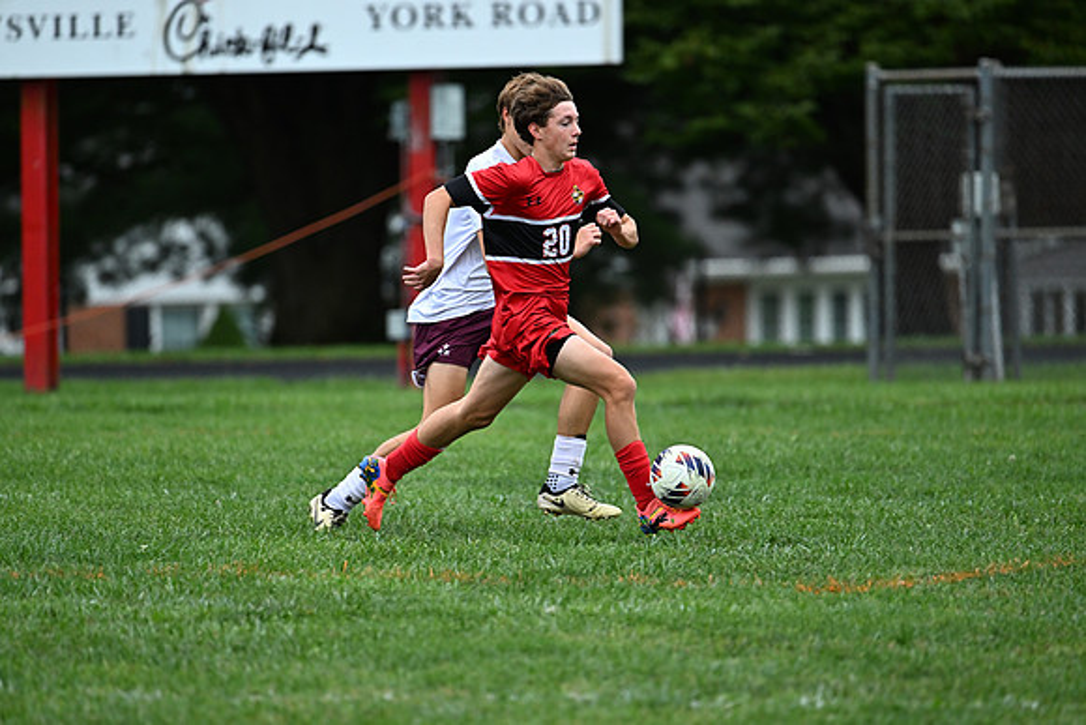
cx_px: 543
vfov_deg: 3.4
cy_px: 362
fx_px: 12069
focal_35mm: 400
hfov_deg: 5.2
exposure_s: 1/1250
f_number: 4.5
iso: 1800
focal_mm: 400
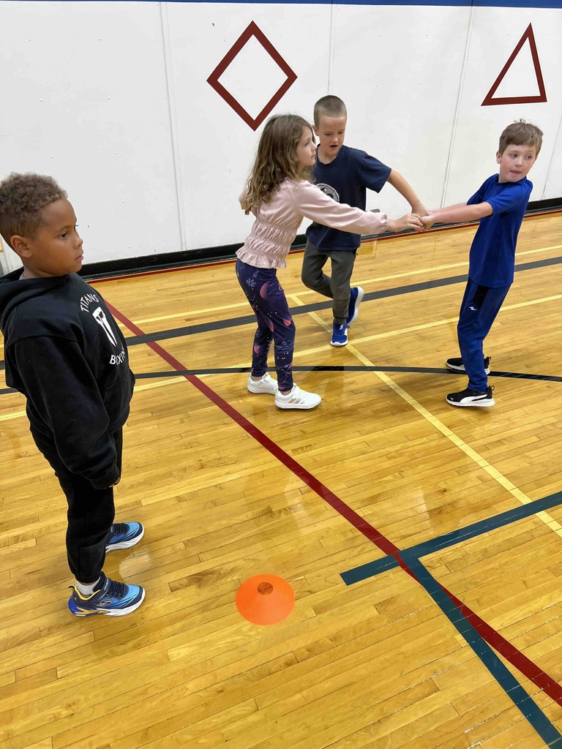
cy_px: 374
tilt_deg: -30.4
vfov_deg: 67.3
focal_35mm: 26
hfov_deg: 53.1
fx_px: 563
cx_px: 281
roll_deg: -0.2
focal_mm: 5.7
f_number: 1.5
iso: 64
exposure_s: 1/120
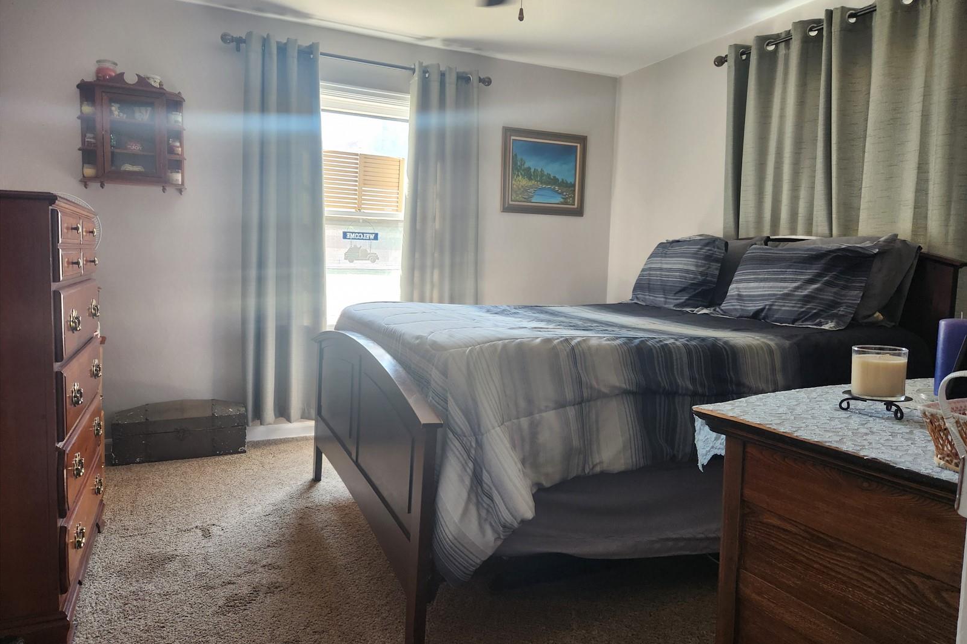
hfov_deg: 73.7
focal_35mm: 24
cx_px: 484
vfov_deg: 53.1
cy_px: 325
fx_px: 645
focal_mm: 5.4
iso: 200
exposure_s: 1/120
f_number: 1.8
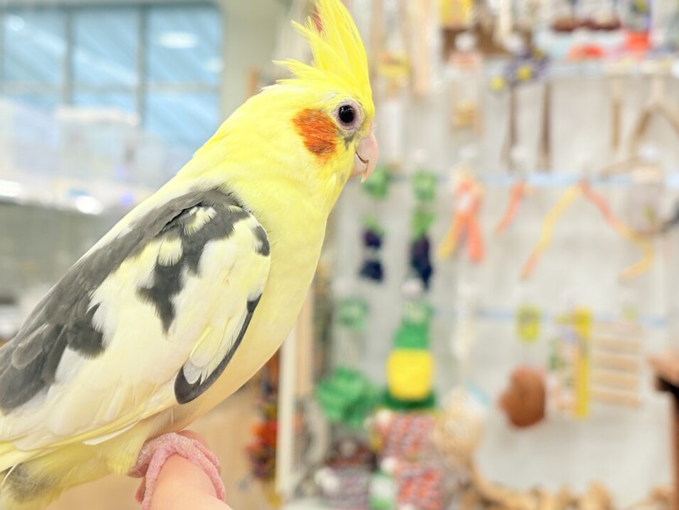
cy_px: 209
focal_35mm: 65
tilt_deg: +3.9
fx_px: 1275
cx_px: 256
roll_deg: -1.2
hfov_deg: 29.7
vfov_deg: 22.6
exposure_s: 1/50
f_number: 1.6
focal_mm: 5.96
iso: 40
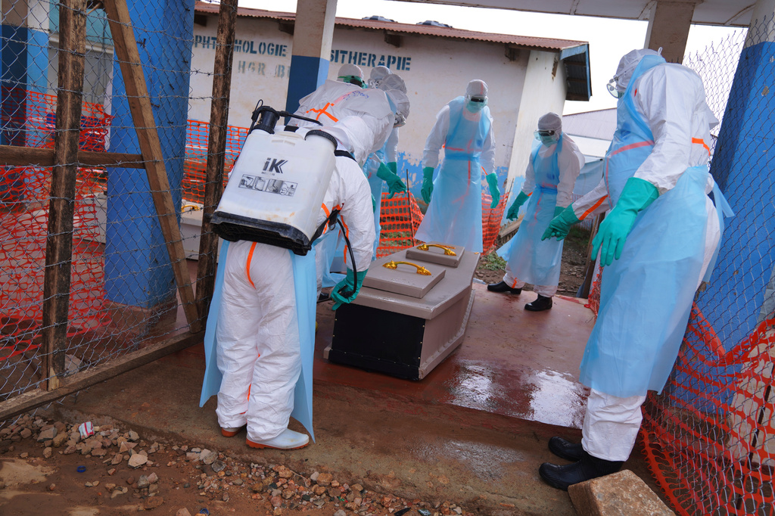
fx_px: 624
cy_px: 258
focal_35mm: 29
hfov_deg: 63.7
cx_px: 388
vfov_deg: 44.9
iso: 100
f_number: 4
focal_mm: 29
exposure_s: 1/320
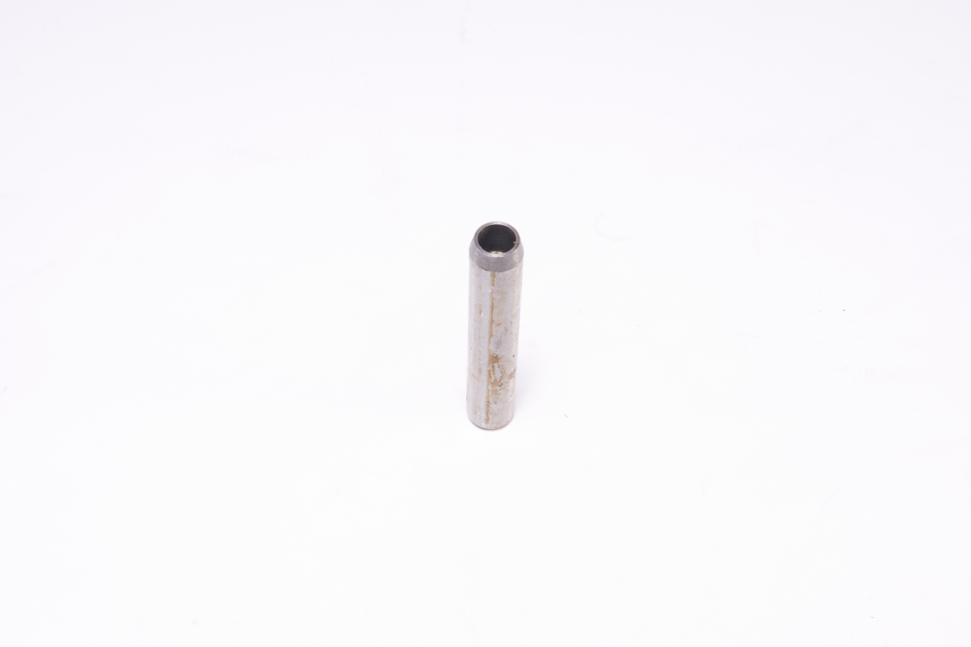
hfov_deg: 36.9
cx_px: 486
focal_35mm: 54
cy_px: 324
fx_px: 1456
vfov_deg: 25.1
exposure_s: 1/125
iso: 250
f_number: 18
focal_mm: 36
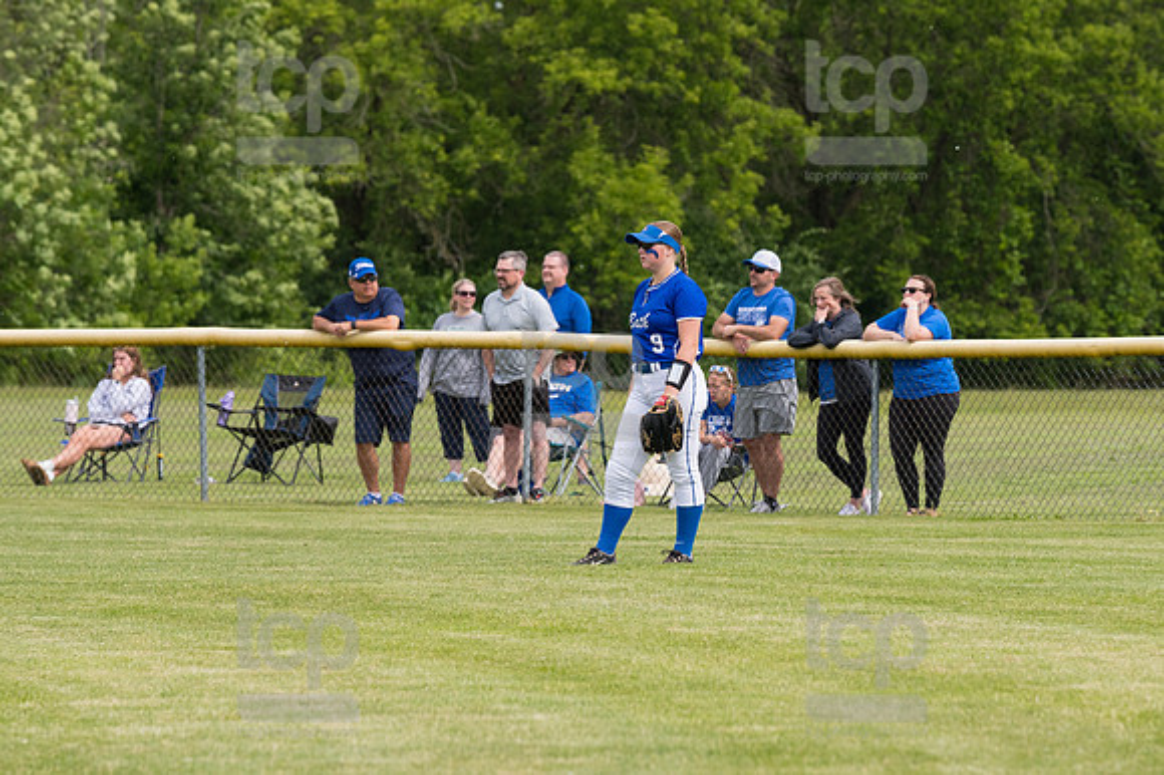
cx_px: 582
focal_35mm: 300
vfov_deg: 4.6
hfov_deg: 6.9
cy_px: 388
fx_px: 9694
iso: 320
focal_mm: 200
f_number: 5.6
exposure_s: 1/1600
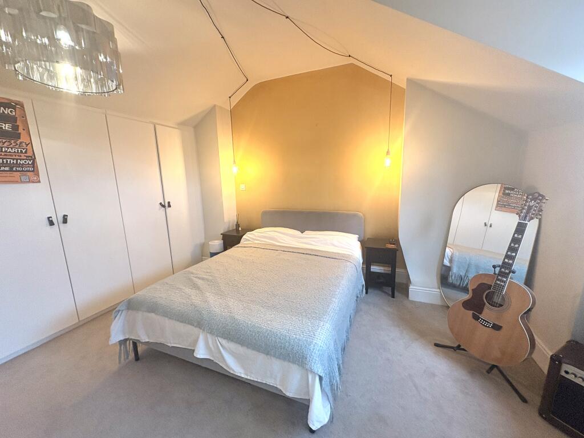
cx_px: 292
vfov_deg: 85.7
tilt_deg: -9.8
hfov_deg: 102.1
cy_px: 219
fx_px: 236
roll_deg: +2.0
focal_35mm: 14
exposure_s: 1/100
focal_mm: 2.22
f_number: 2.2
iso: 250
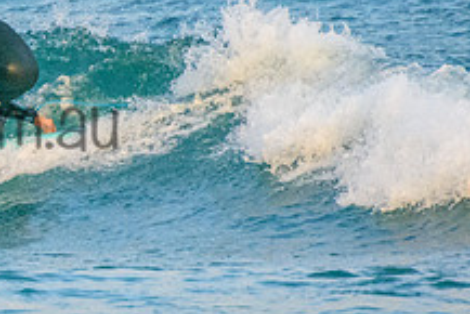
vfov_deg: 0.8
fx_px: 21425
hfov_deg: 1.3
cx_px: -110
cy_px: 99
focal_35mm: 1640
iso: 3200
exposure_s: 1/2000
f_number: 5.6
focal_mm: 400
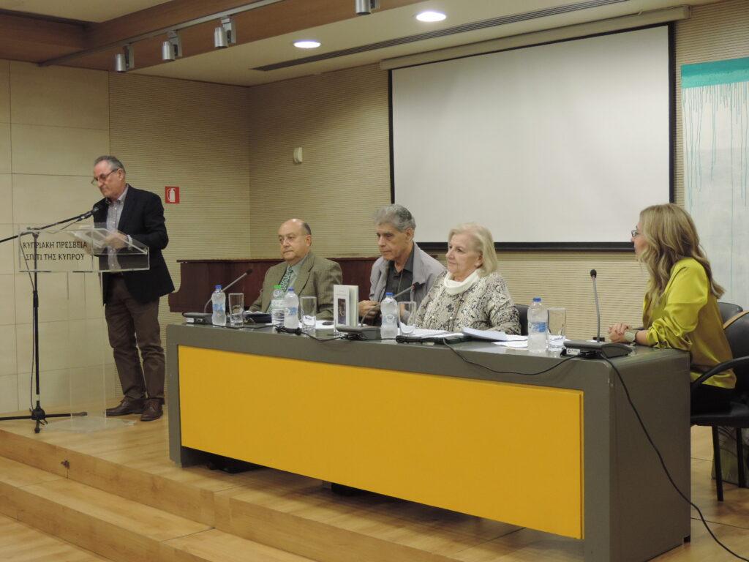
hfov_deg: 40.4
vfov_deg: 30.9
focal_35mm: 47
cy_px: 281
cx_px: 374
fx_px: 1017
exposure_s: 1/25
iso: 400
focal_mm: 8.3
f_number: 3.5
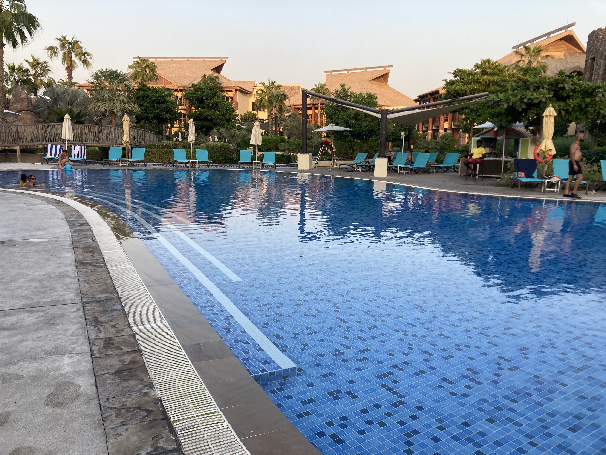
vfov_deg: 49.7
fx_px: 490
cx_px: 303
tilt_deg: -8.8
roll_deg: -1.8
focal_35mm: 28
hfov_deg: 63.4
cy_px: 228
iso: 20
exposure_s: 1/220
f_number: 1.8
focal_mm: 3.99
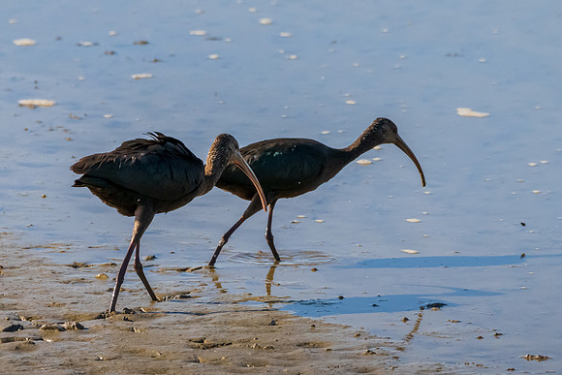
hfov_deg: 2.3
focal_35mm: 891
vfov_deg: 1.5
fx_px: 13906
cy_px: 203
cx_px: 220
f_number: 10
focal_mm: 500
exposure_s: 1/3200
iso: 2800
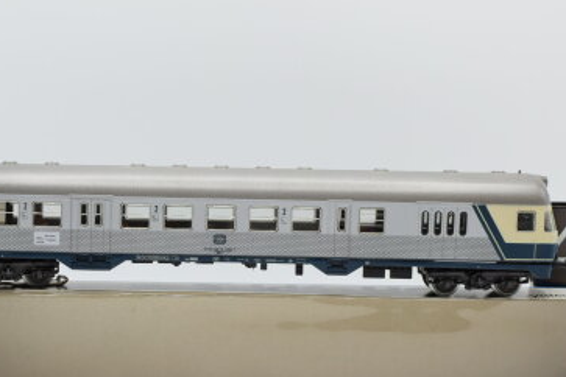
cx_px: 248
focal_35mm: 87
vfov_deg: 15.7
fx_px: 1365
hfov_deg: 23.4
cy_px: 245
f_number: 8
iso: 400
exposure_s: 1/200
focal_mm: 35
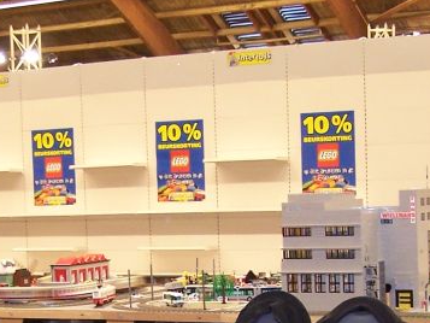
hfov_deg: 18.0
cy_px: 403
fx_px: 1354
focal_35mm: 109
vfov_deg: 13.2
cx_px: 195
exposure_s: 1/4
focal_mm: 6.3
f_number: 2.8
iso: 140
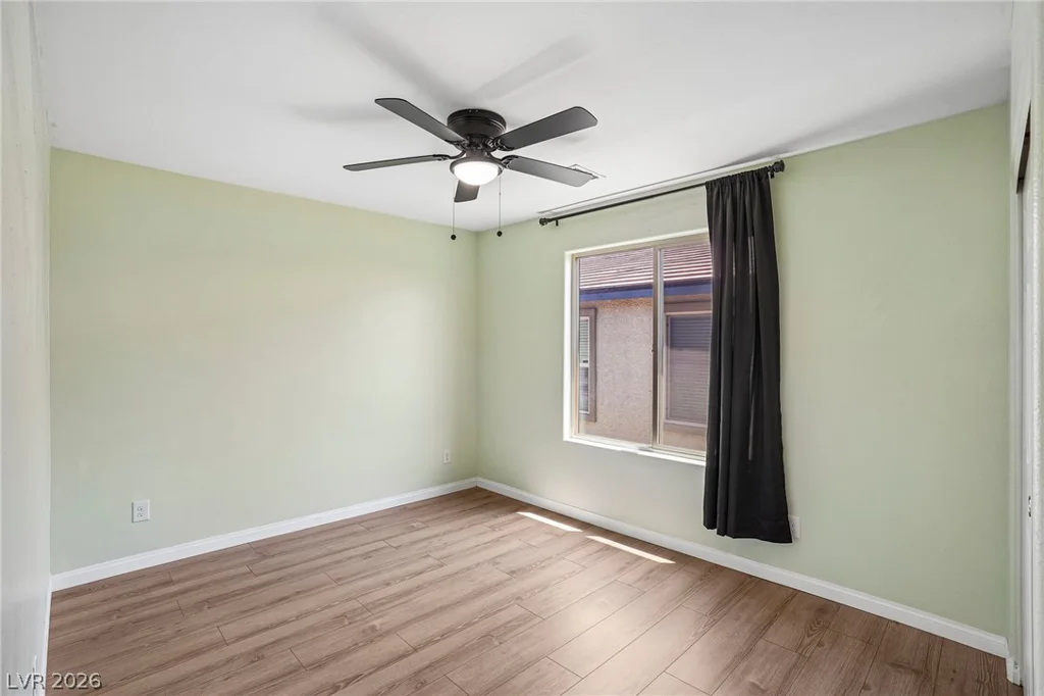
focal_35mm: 16
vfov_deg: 73.7
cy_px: 348
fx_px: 464
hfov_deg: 96.8
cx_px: 522
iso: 320
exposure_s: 1/30
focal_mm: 16
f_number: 8
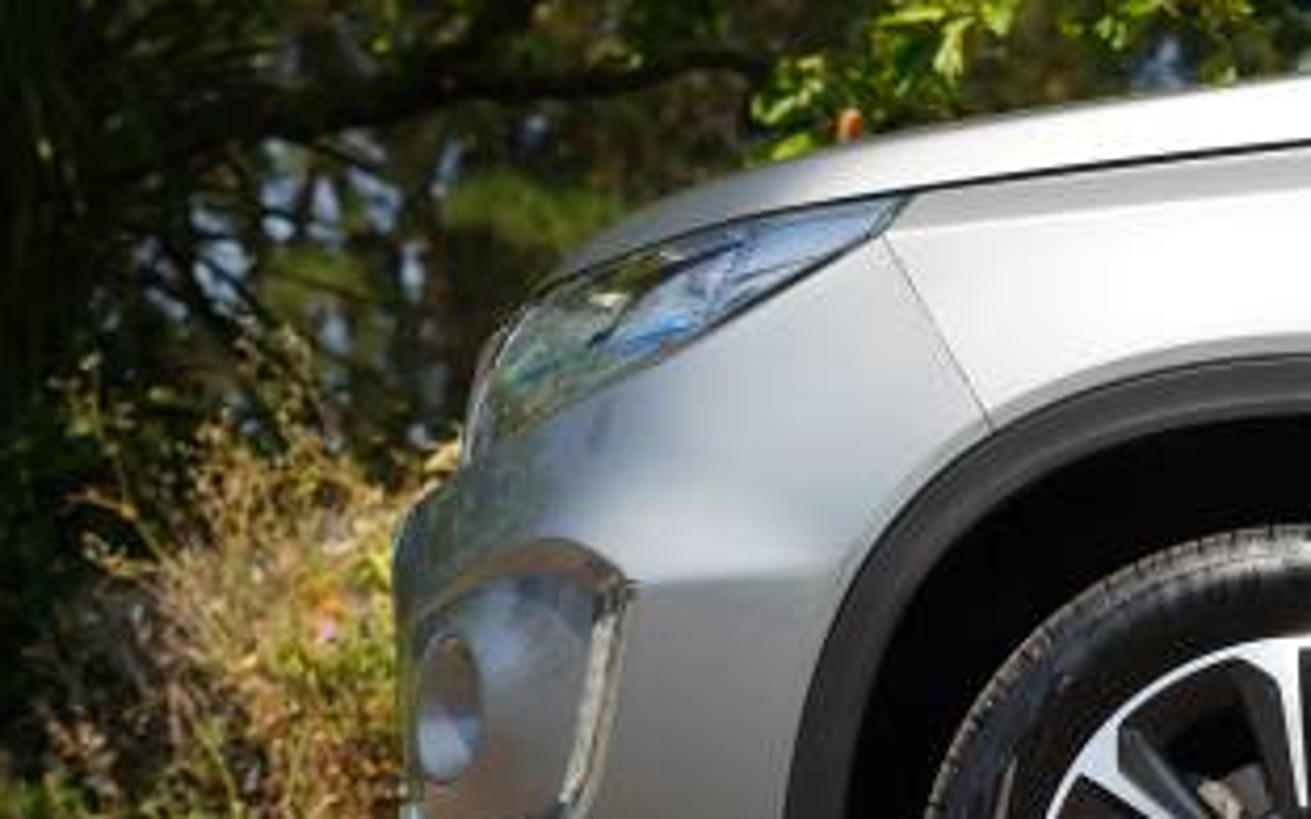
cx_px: 1265
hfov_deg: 14.7
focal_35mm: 140
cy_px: 727
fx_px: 5010
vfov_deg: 9.3
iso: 100
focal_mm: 67.1
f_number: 4.5
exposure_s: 1/250
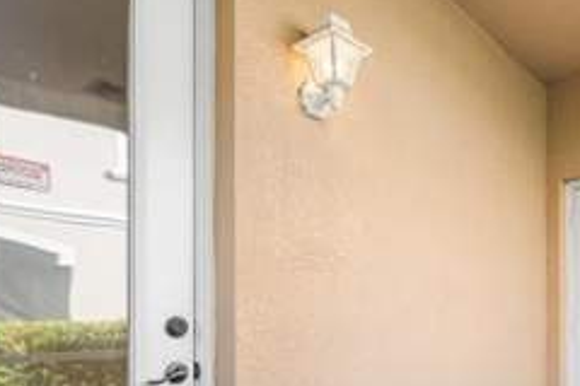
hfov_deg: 58.3
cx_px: 430
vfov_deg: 40.4
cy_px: 333
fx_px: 490
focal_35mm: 30
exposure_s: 1/60
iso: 400
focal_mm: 15.2
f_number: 8
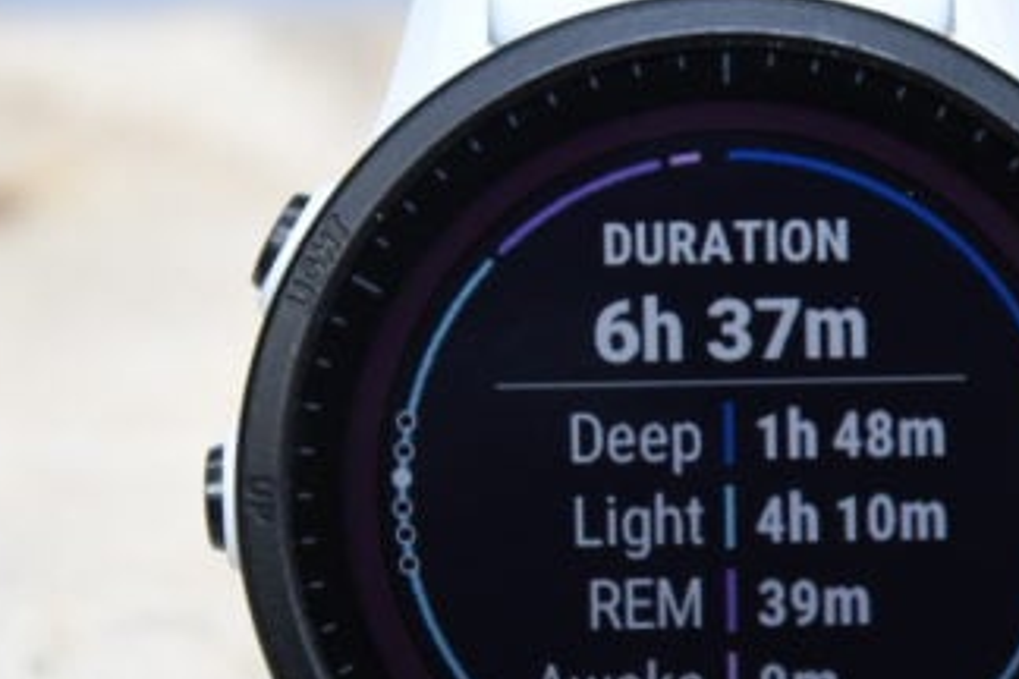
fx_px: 7557
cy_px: 494
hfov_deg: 7.7
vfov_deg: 5.1
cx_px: 780
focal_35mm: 267
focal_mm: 80
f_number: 4
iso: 1000
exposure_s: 1/100
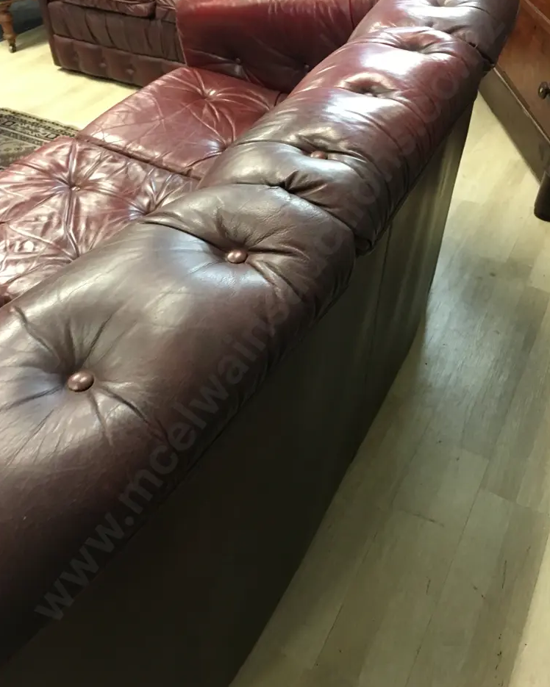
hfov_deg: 47.1
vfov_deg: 57.1
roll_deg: +2.7
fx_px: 631
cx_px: 269
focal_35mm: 31
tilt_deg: -40.9
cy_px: 318
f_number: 2.2
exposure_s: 1/10
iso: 80
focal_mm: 4.15
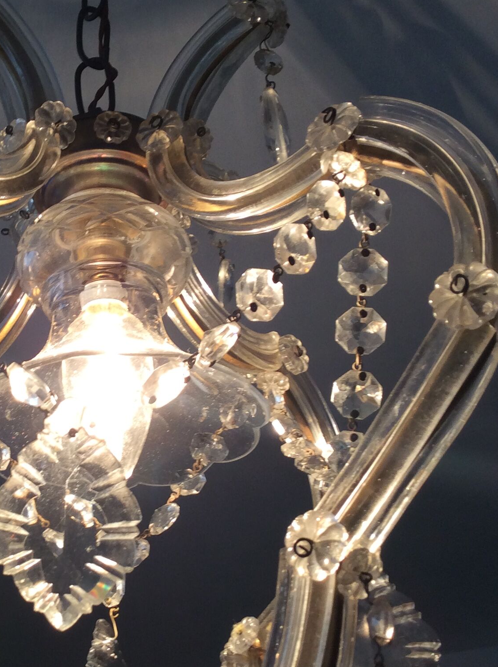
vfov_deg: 35.0
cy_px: 330
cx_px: 94
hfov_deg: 26.0
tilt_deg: +31.1
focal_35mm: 55
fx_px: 1058
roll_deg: +1.0
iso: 32
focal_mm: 3.3
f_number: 2.4
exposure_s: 1/25
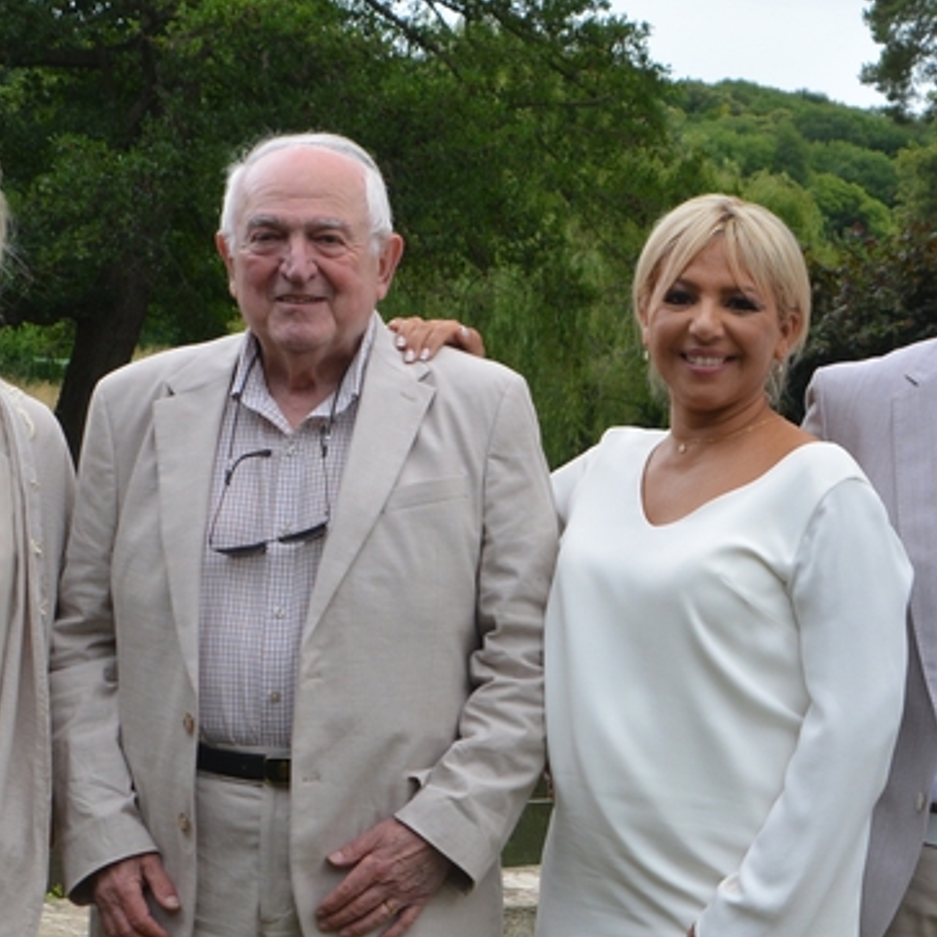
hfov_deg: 17.4
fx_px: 3032
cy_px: 729
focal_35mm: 99
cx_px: 756
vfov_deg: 17.4
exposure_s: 1/100
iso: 400
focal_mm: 22
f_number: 5
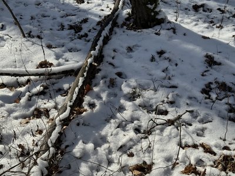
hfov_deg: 39.7
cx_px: 118
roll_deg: +0.2
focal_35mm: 48
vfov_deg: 30.3
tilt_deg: -34.8
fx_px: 326
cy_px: 88
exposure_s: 1/4049
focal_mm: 6.76
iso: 64
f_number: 1.78
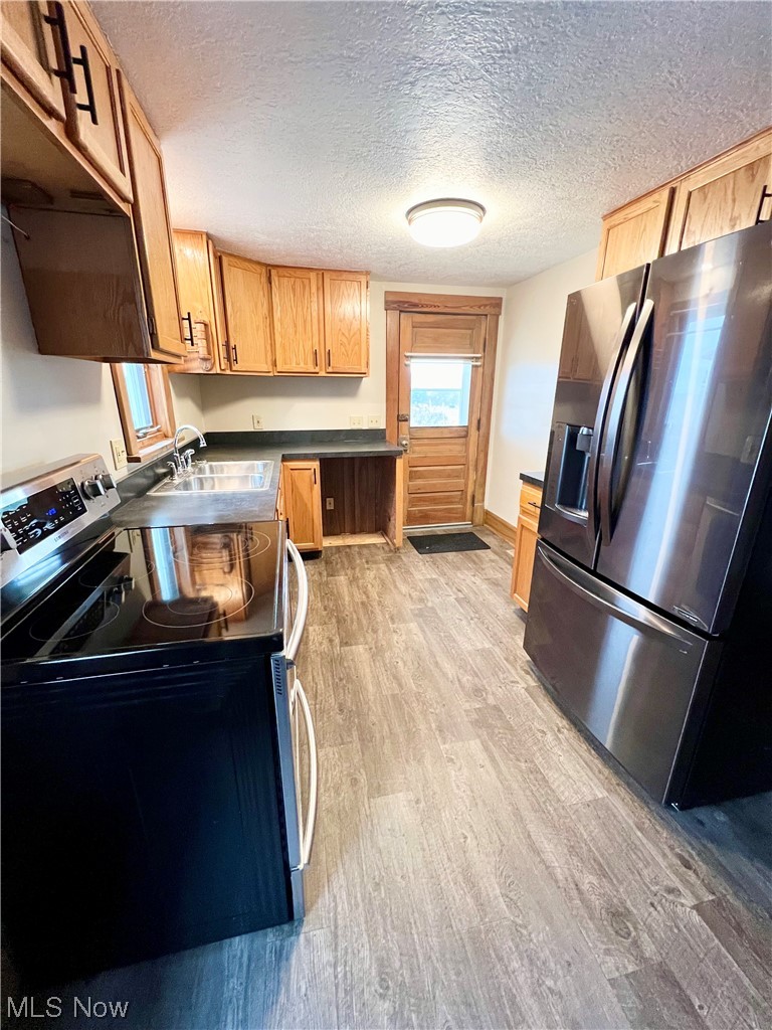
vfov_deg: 106.2
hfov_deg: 89.9
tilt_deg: -16.8
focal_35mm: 13
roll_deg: +0.2
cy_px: 515
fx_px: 387
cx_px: 386
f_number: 1.8
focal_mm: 1.57
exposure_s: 1/60
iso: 400
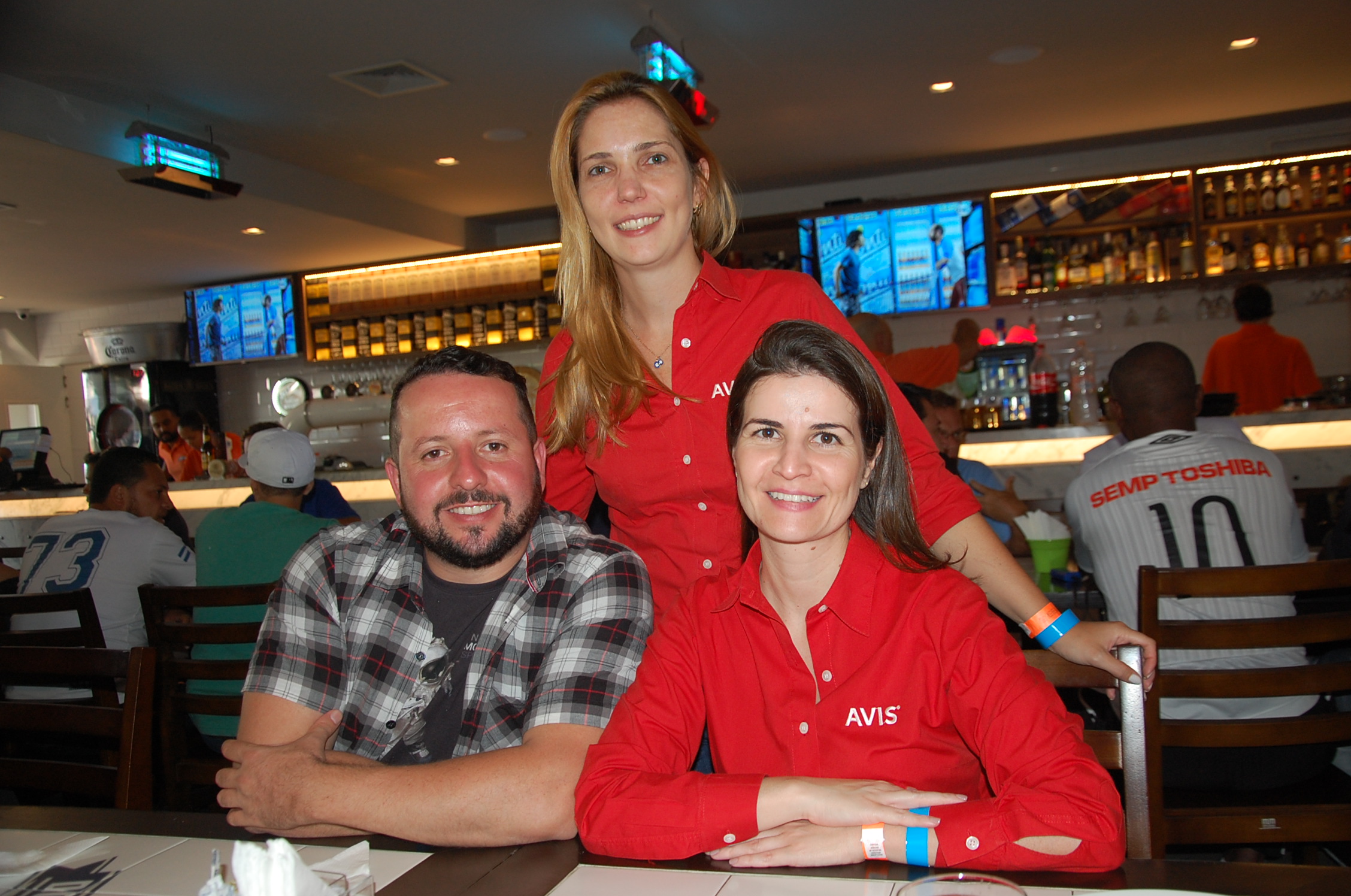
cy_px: 448
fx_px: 1180
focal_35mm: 32
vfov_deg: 41.6
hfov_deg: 59.6
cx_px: 676
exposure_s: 1/60
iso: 400
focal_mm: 21
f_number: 3.8
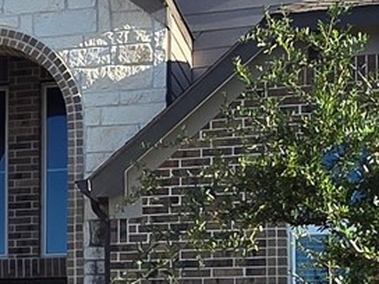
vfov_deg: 14.8
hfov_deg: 18.8
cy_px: 305
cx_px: -93
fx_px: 1073
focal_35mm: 98
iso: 50
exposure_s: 1/1297
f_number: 2.2
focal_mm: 2.2
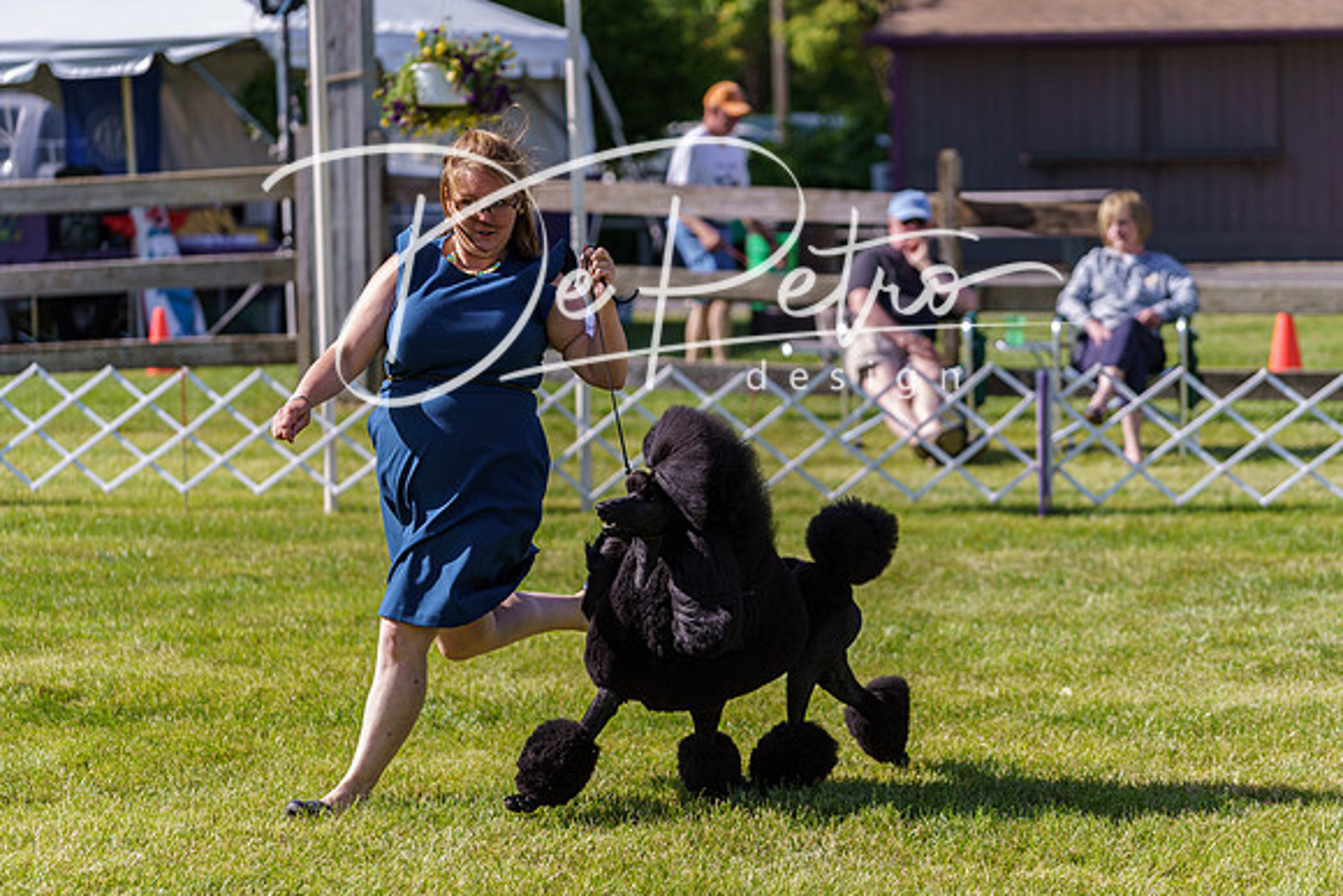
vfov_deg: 10.0
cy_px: 448
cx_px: 672
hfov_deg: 15.0
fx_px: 5112
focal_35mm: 137
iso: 250
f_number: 4
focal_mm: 137
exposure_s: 1/1250
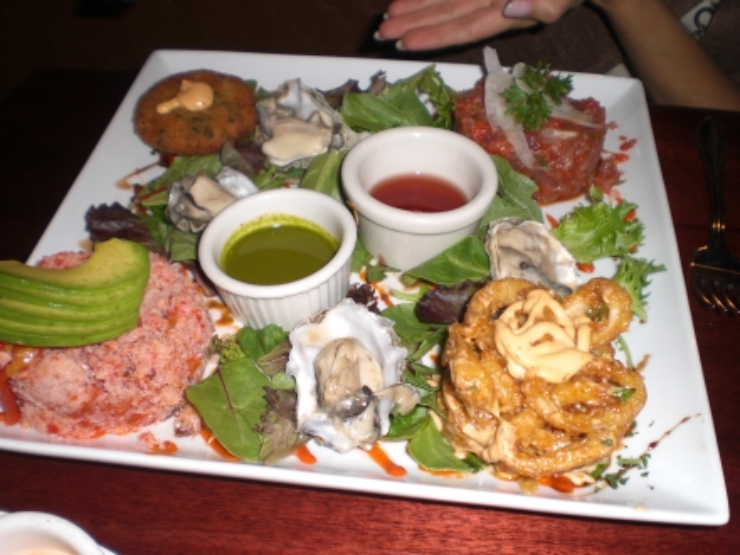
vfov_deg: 37.7
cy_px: 278
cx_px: 370
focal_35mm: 38
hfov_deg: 49.0
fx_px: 812
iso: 100
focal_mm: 6.3
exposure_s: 1/60
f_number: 3.1
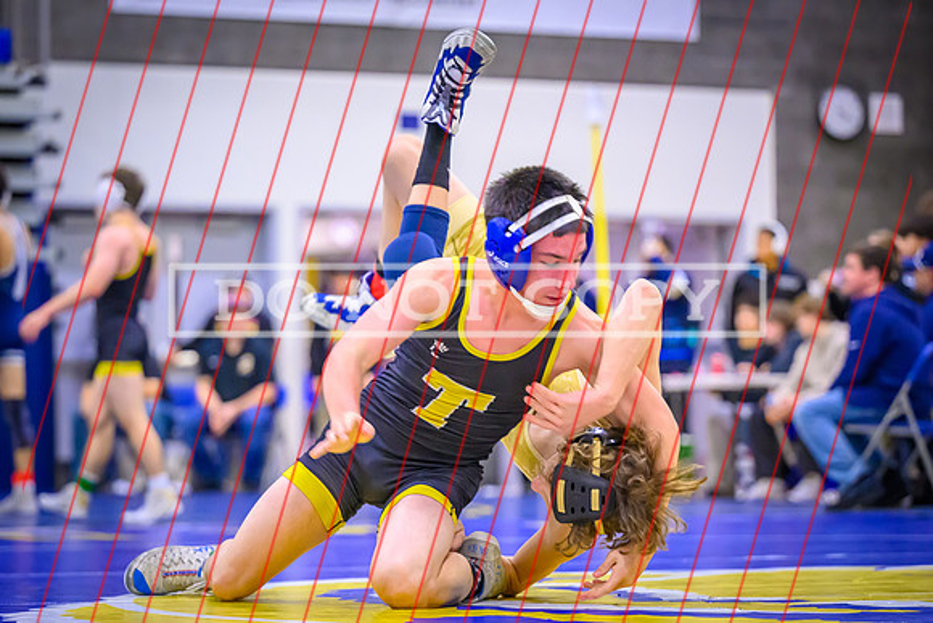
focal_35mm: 132
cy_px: 389
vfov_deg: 10.4
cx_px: 431
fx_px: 3426
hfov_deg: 15.5
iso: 6400
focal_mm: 103
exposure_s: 1/640
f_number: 2.8
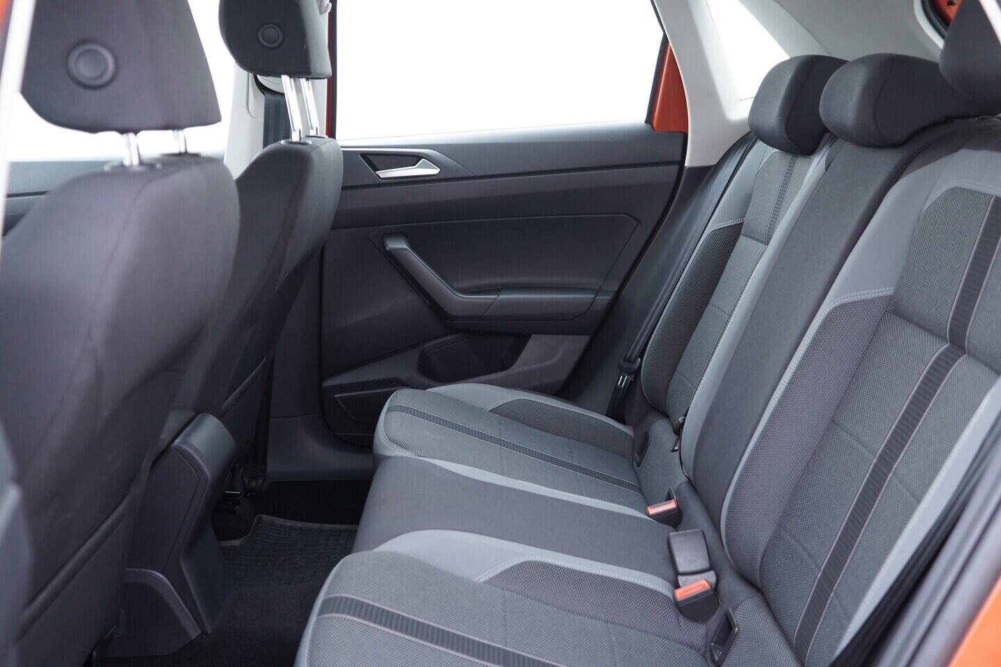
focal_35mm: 36
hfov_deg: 53.1
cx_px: 500
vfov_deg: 36.9
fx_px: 1001
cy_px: 334
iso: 500
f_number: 2.8
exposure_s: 1/40
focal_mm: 24
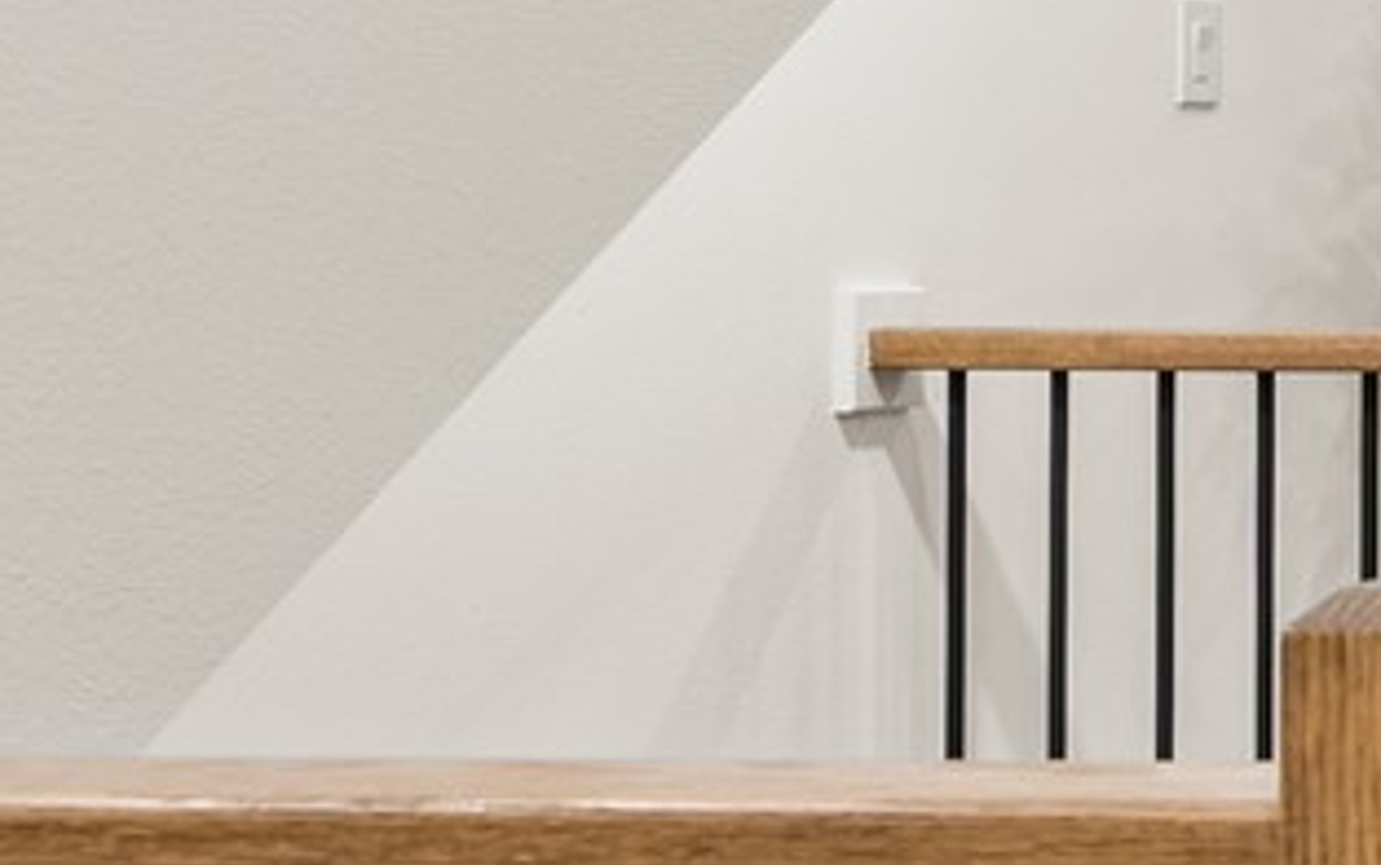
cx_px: 3583
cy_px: 269
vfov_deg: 11.6
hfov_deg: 12.7
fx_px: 4255
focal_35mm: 113
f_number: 9
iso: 200
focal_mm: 16
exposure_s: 2.5
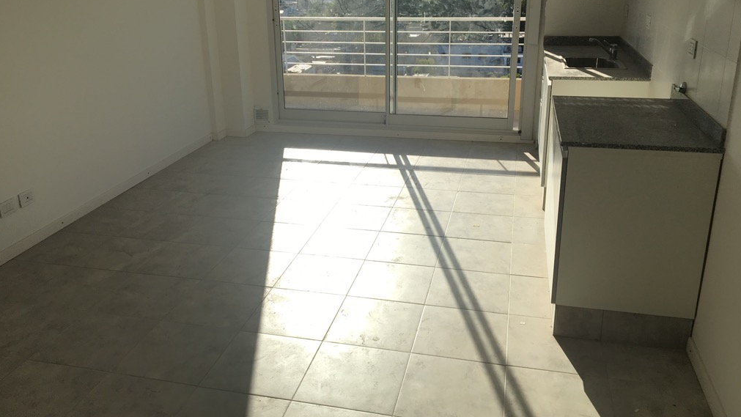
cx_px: 369
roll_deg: +1.2
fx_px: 629
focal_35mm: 32
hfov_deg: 61.0
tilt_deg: -17.8
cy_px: 165
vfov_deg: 36.5
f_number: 2.2
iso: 25
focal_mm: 4.15
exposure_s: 1/1508
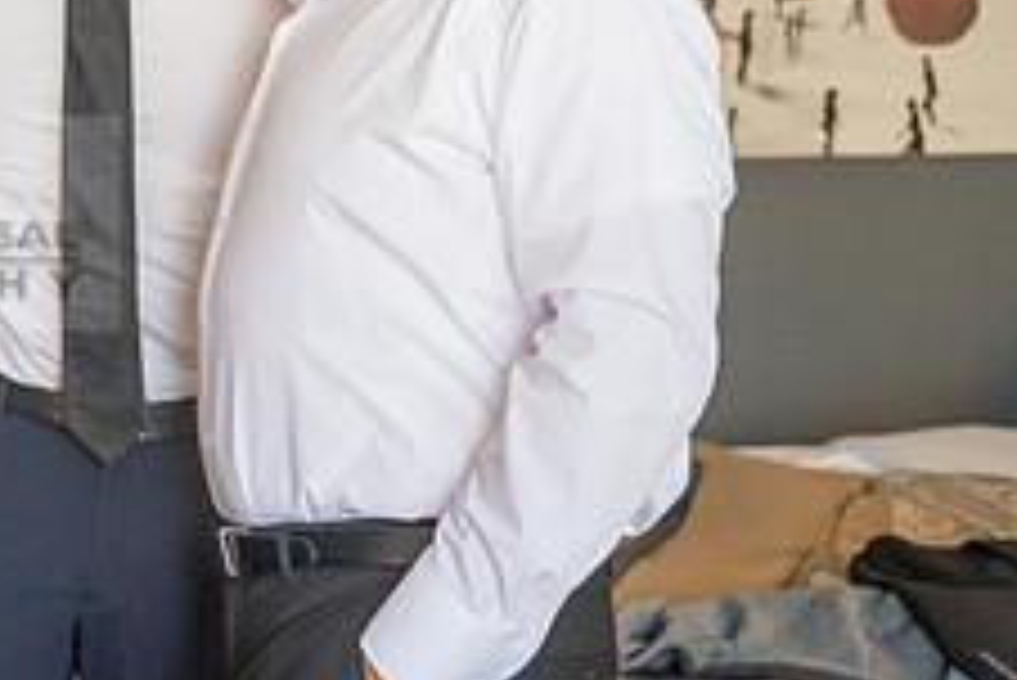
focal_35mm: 87
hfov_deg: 21.8
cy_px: 170
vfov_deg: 15.7
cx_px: -181
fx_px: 2459
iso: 1250
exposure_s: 1/160
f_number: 3.2
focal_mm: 32
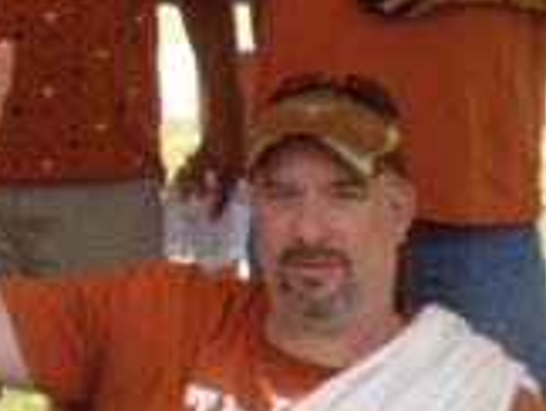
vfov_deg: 13.6
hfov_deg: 17.9
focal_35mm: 108
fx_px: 1706
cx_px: 40
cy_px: 29
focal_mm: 4.28
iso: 64
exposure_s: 1/287
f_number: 2.4
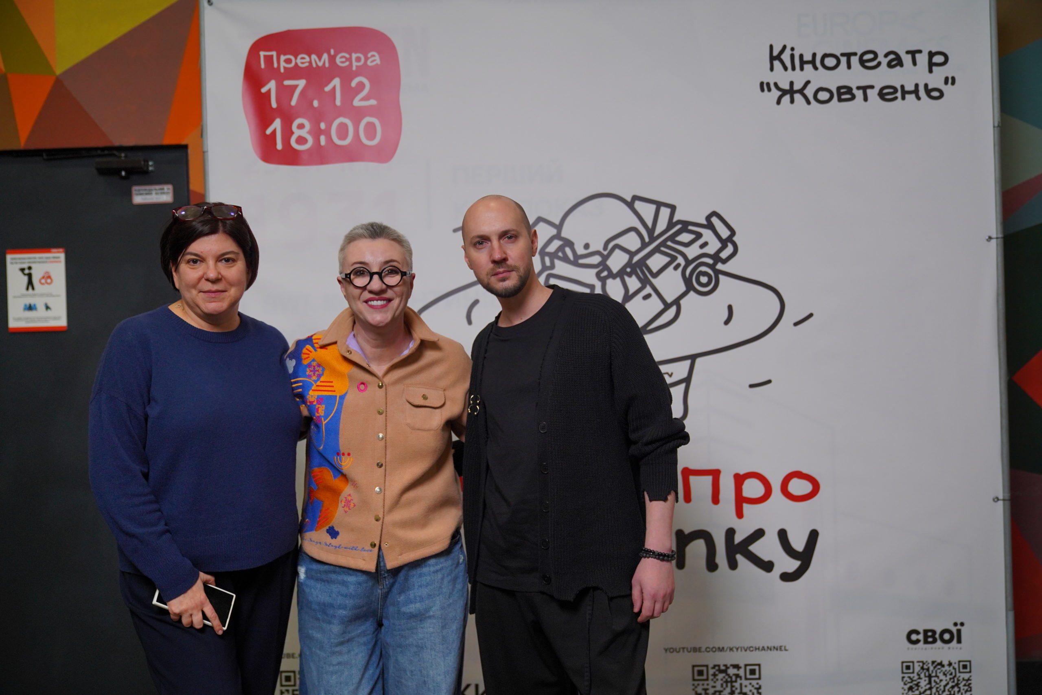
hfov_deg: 54.4
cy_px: 348
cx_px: 521
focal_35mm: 35
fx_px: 1013
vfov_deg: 37.9
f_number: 2.8
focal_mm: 35
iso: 1000
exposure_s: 1/500
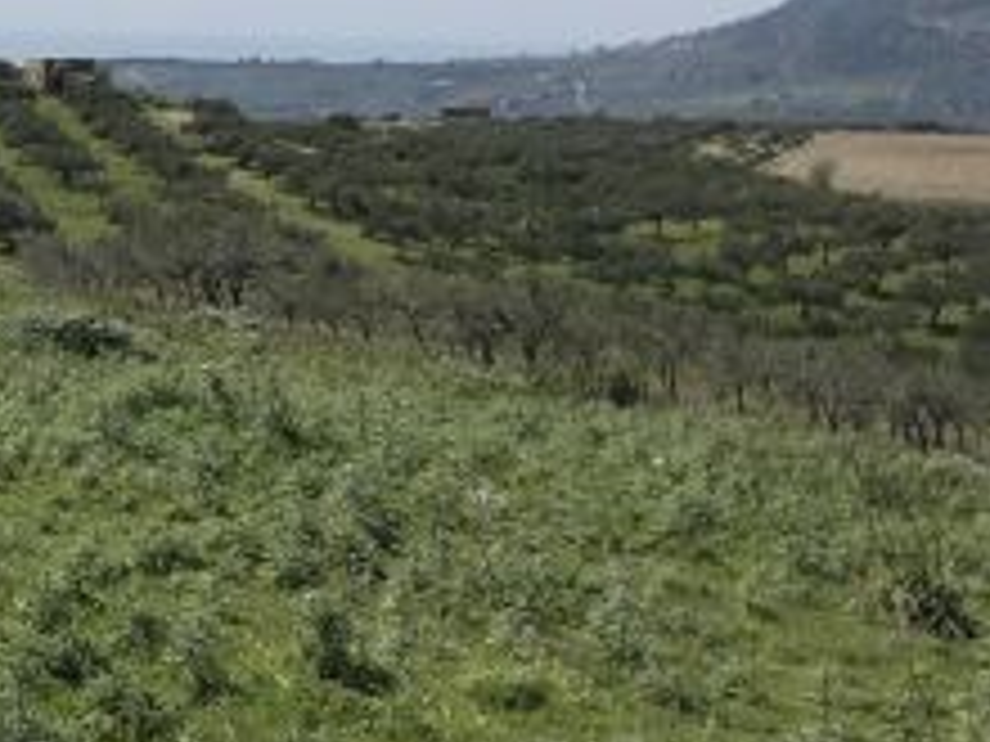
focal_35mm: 89
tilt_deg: -2.4
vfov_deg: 16.6
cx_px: -238
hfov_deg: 20.4
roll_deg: -2.3
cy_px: 236
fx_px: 2545
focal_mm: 3.99
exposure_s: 1/6024
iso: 25
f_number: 1.8
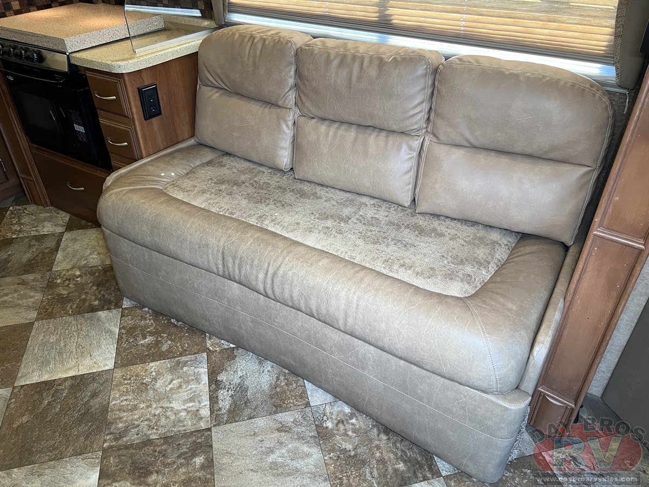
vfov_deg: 53.1
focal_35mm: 26
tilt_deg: -35.5
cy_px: 244
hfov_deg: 67.3
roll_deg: -0.3
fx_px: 487
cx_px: 324
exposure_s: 1/94
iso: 125
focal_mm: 5.7
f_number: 1.5
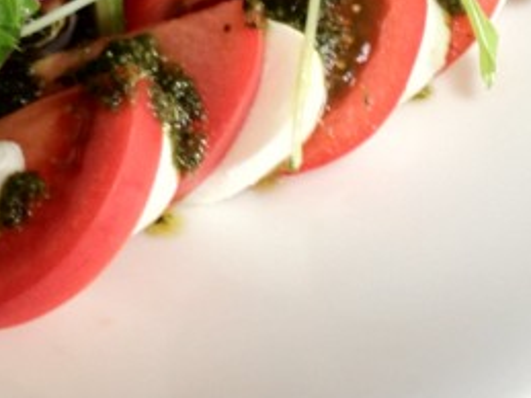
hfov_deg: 18.2
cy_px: 78
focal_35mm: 108
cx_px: 176
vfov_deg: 13.6
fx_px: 1656
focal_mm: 4.28
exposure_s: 1/20
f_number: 2.4
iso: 100
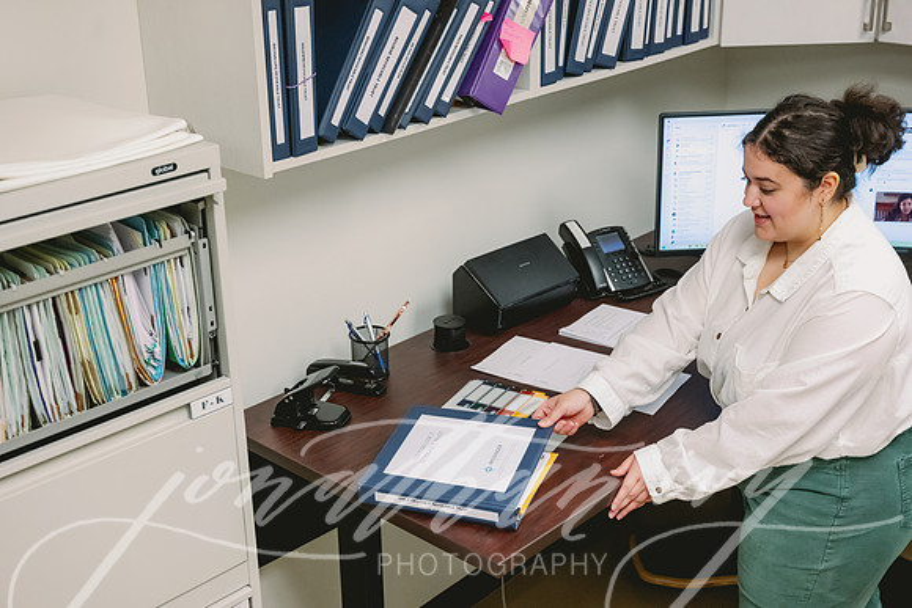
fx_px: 1191
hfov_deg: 41.9
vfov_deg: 28.7
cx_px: 456
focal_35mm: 47
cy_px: 304
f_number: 5
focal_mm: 47
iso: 3200
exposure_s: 1/200
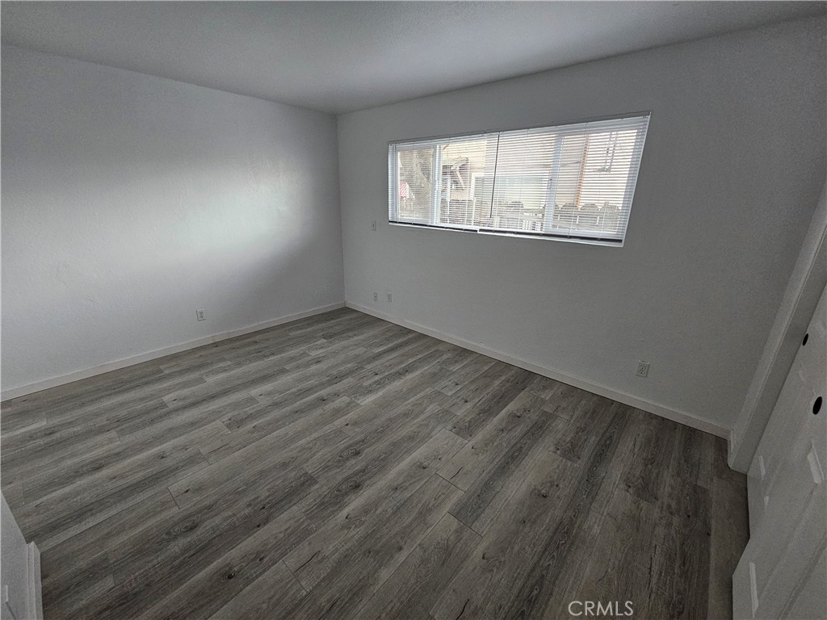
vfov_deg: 89.9
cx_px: 414
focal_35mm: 13
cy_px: 310
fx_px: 311
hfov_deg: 106.2
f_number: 2.2
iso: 320
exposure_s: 1/30
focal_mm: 2.2
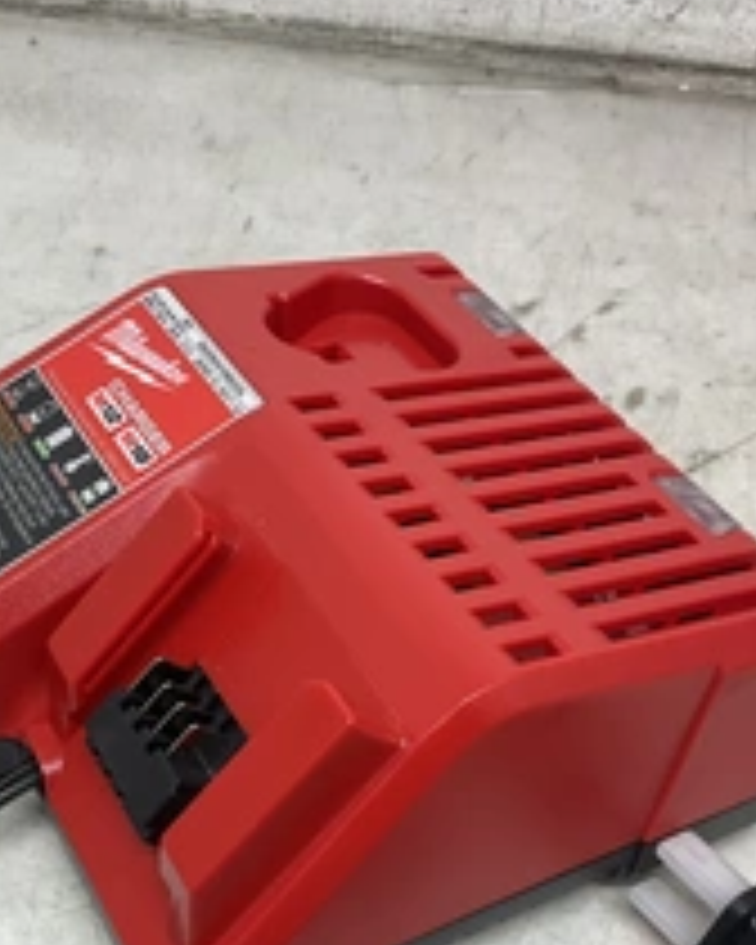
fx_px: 1510
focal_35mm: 54
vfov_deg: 34.4
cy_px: 639
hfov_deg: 28.0
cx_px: 292
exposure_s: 1/120
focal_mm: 3
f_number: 1.8
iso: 64
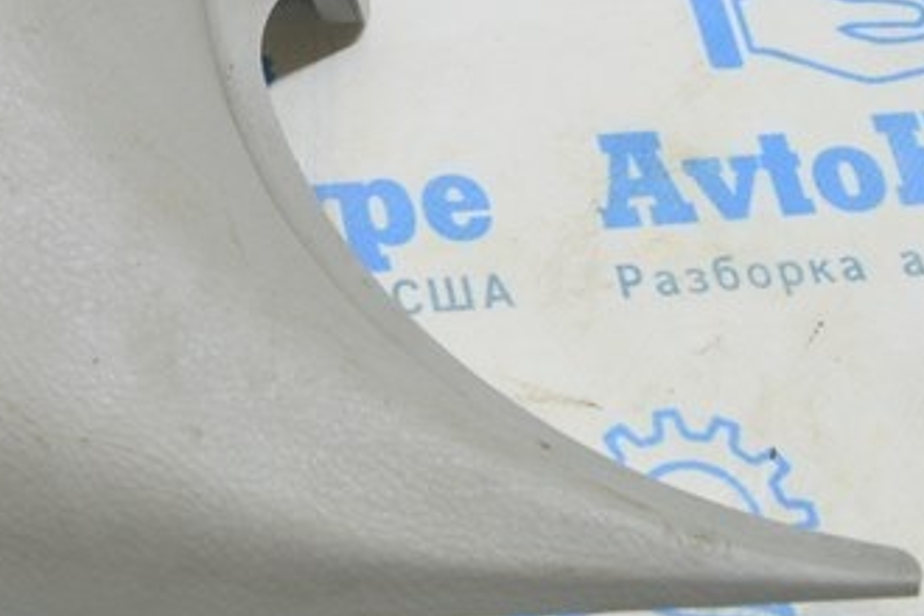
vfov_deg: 13.7
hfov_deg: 20.1
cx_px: -42
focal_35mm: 98
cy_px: -80
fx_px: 2504
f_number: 5.6
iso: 400
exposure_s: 1/20
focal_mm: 21
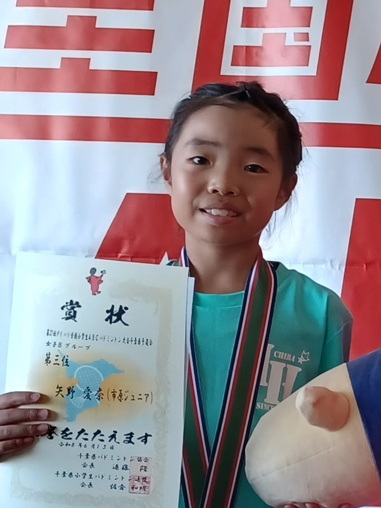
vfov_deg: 18.5
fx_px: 1555
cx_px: 618
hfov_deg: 13.0
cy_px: 223
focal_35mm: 106
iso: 200
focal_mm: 4.6
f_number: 1.8
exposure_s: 1/50
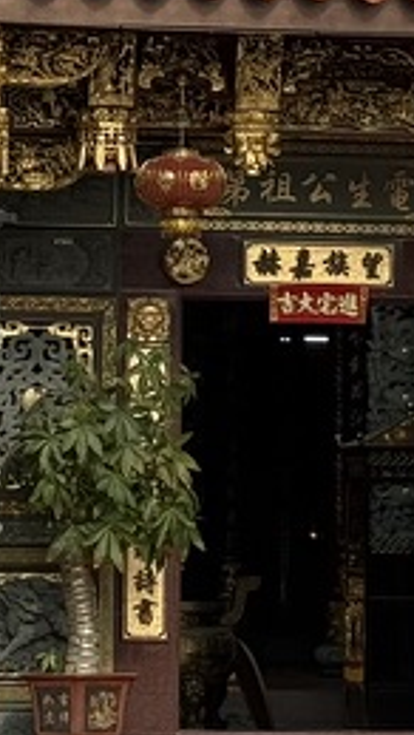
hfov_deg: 5.9
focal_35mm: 207
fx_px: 4033
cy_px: 17
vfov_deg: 10.3
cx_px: 227
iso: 64
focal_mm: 6.76
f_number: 1.78
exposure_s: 1/4098
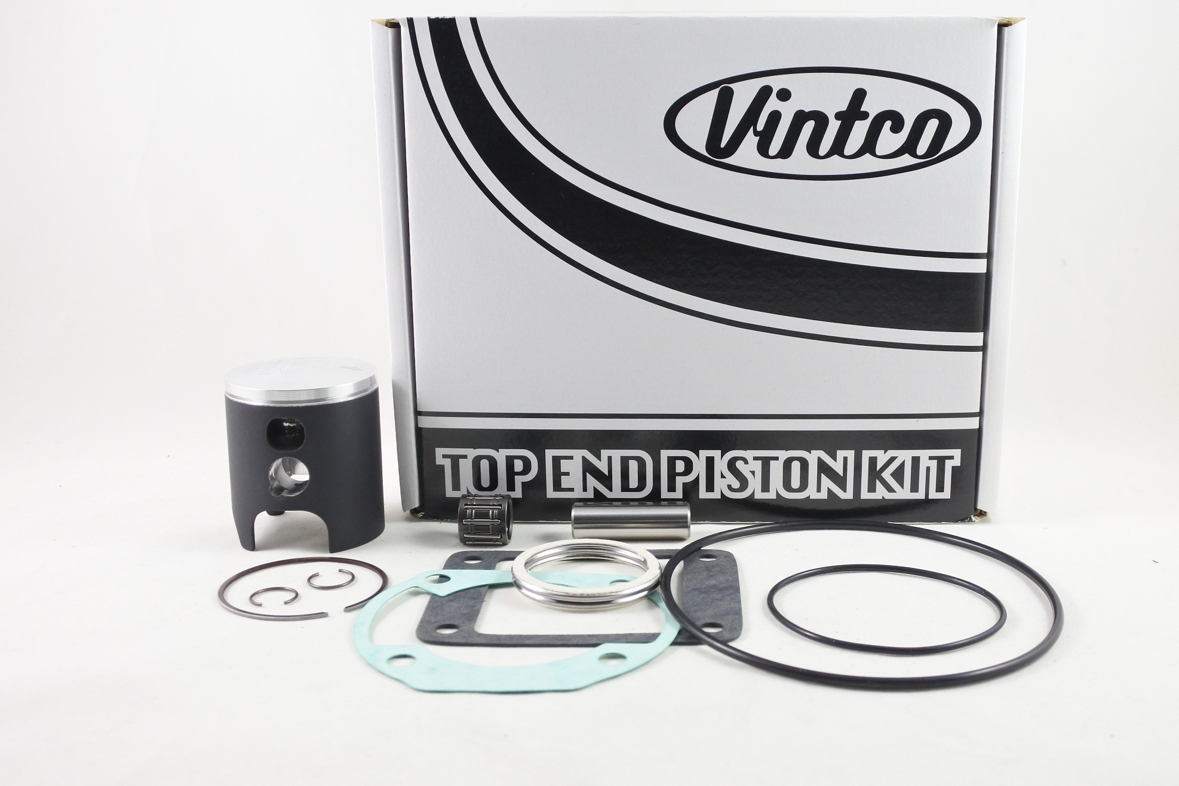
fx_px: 1113
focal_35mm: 34
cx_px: 590
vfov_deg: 38.9
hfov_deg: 55.8
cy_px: 393
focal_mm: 12.8
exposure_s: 1/125
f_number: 4
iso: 640
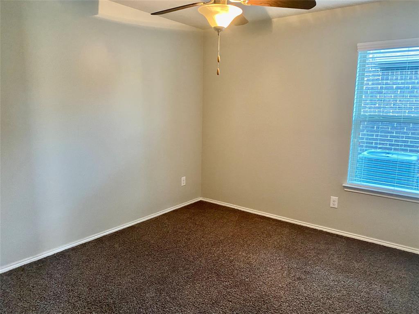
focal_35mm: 26
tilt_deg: -8.0
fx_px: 315
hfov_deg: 67.3
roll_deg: -1.4
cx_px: 210
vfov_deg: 53.1
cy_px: 157
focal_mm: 4.25
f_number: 1.8
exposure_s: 1/30
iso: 500
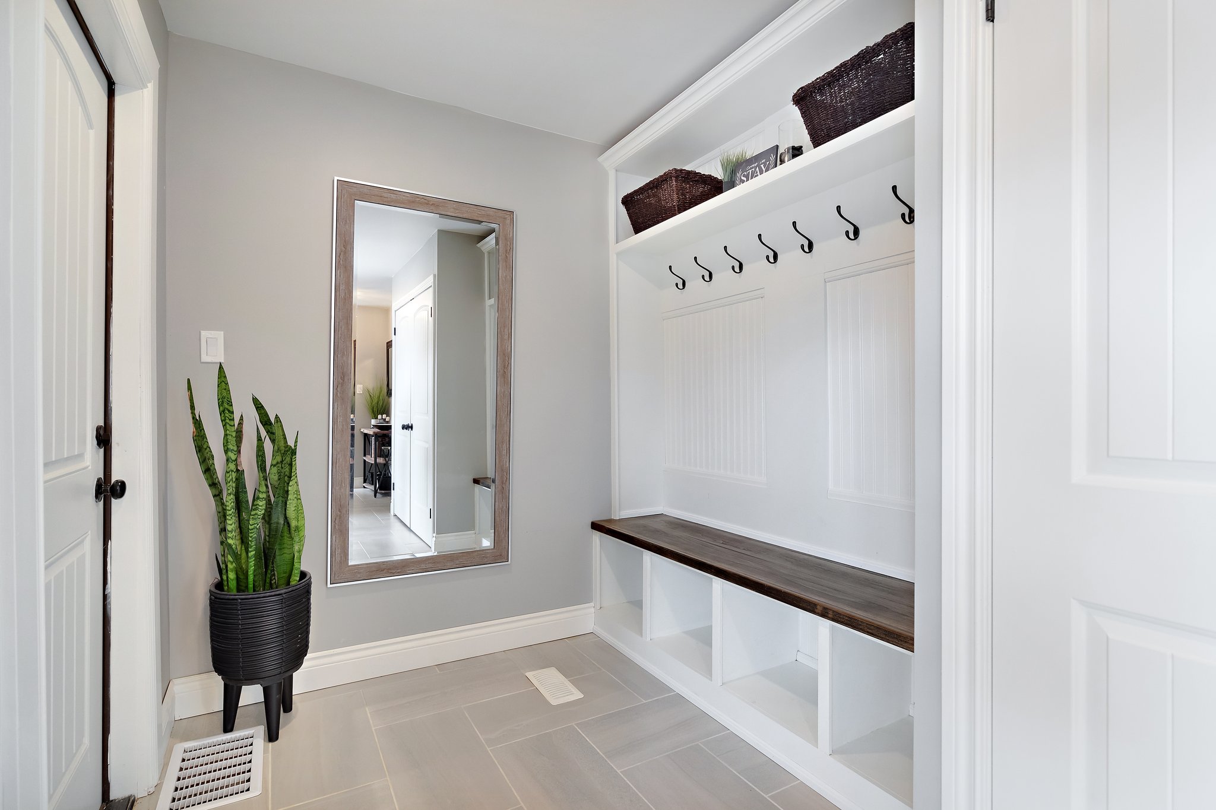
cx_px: 608
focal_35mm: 16
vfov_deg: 73.7
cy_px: 405
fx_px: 540
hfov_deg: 96.7
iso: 1600
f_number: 8
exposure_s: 1/5
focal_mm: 16
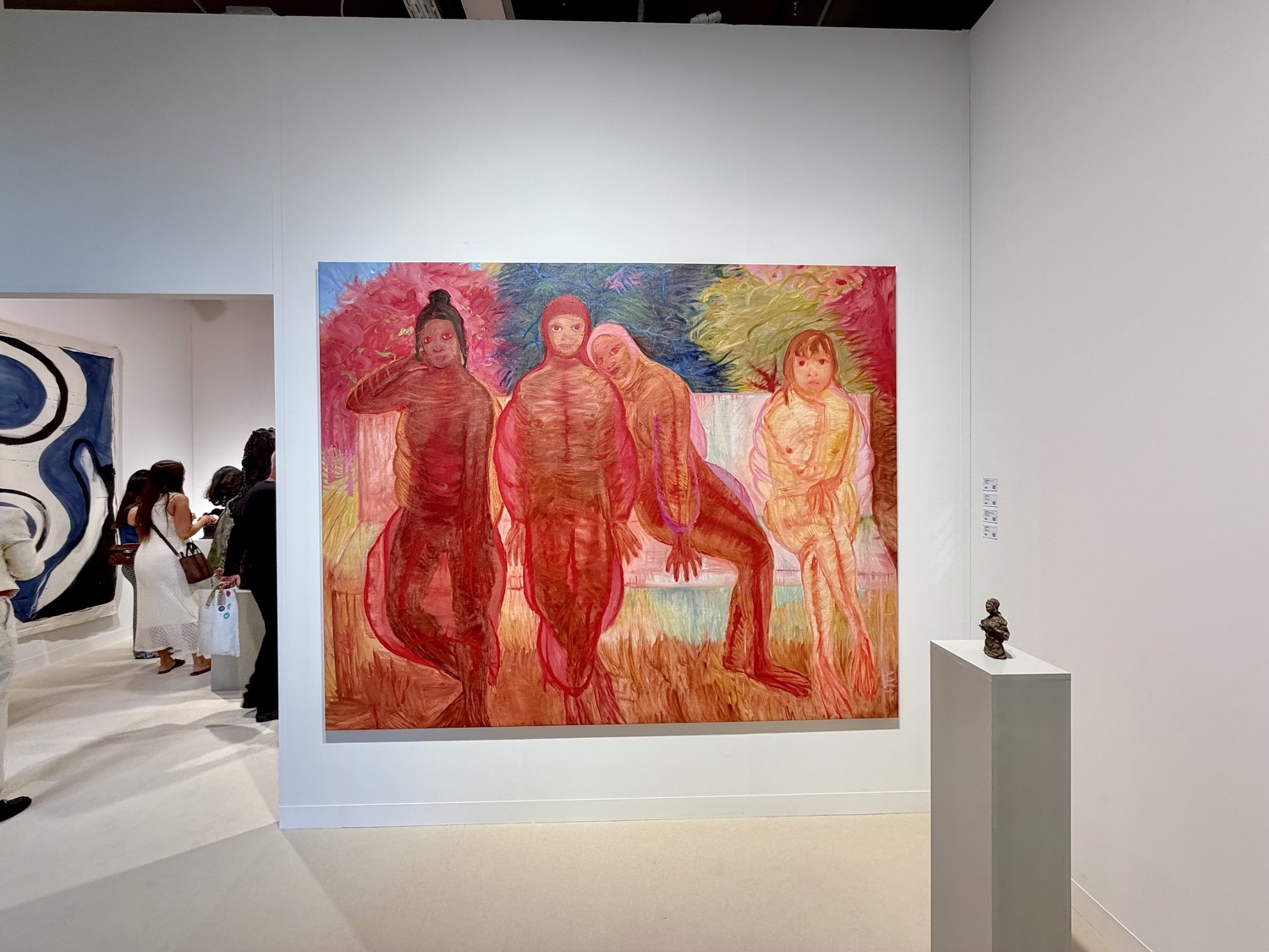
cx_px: 634
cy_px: 476
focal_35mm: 14
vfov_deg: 85.7
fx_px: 513
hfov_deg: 102.1
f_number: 2.2
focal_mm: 2.22
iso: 125
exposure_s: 1/100
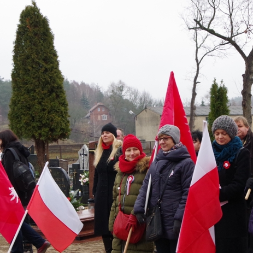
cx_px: 197
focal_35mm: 79
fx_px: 653
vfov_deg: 21.8
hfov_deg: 21.7
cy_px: 184
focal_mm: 28
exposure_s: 1/160
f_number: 7.1
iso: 1600
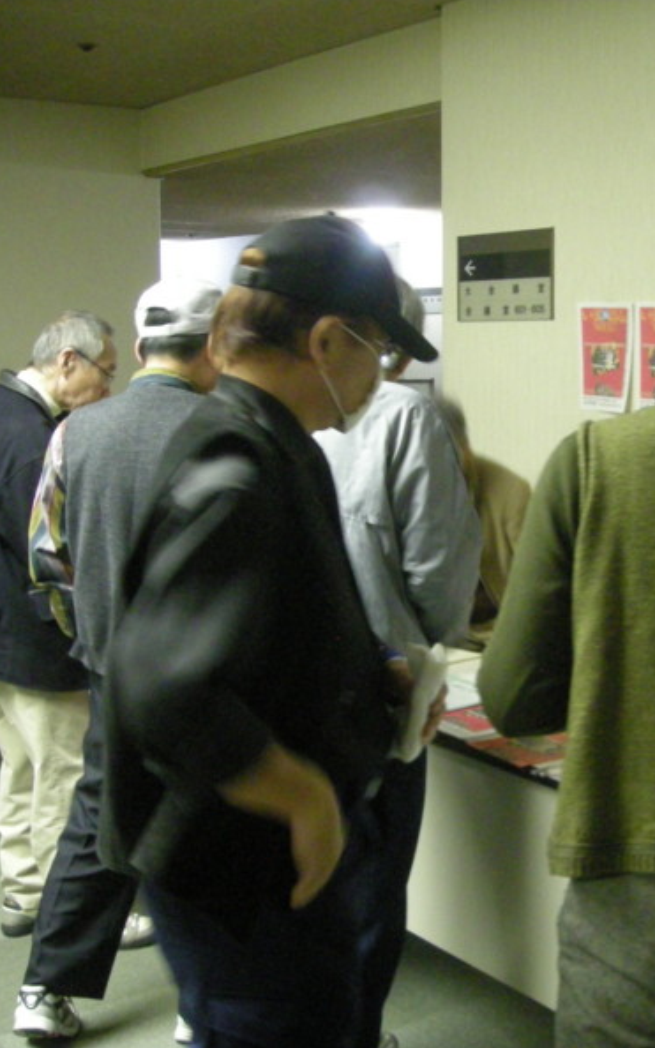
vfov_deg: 40.3
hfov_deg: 25.0
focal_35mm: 50
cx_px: 606
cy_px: 526
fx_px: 1429
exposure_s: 1/12.5
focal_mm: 5.7
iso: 400
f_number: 2.8
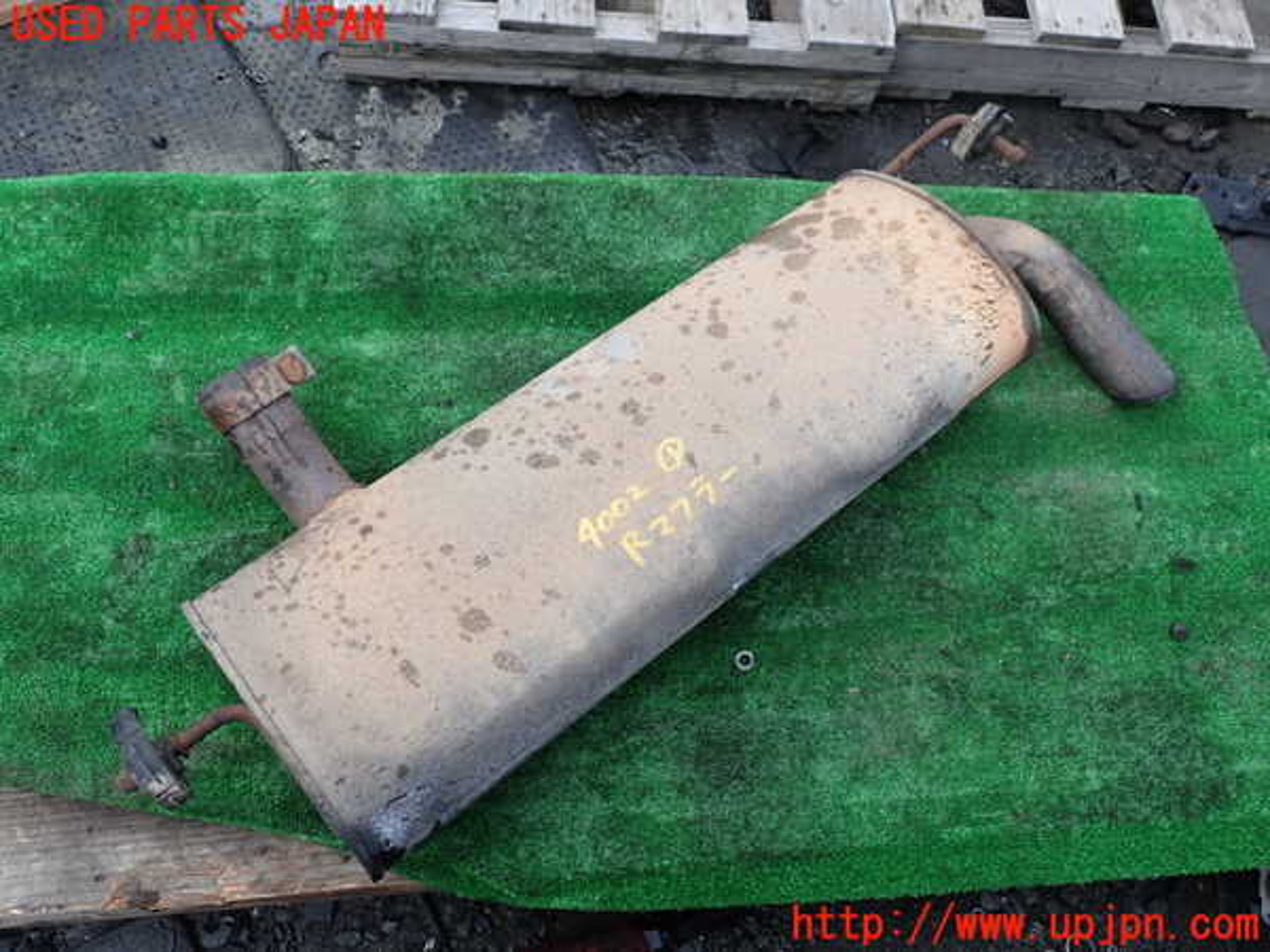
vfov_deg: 46.8
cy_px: 476
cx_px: 635
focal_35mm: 30
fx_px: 1101
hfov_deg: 60.0
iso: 100
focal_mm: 5.4
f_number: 3.2
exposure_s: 1/100
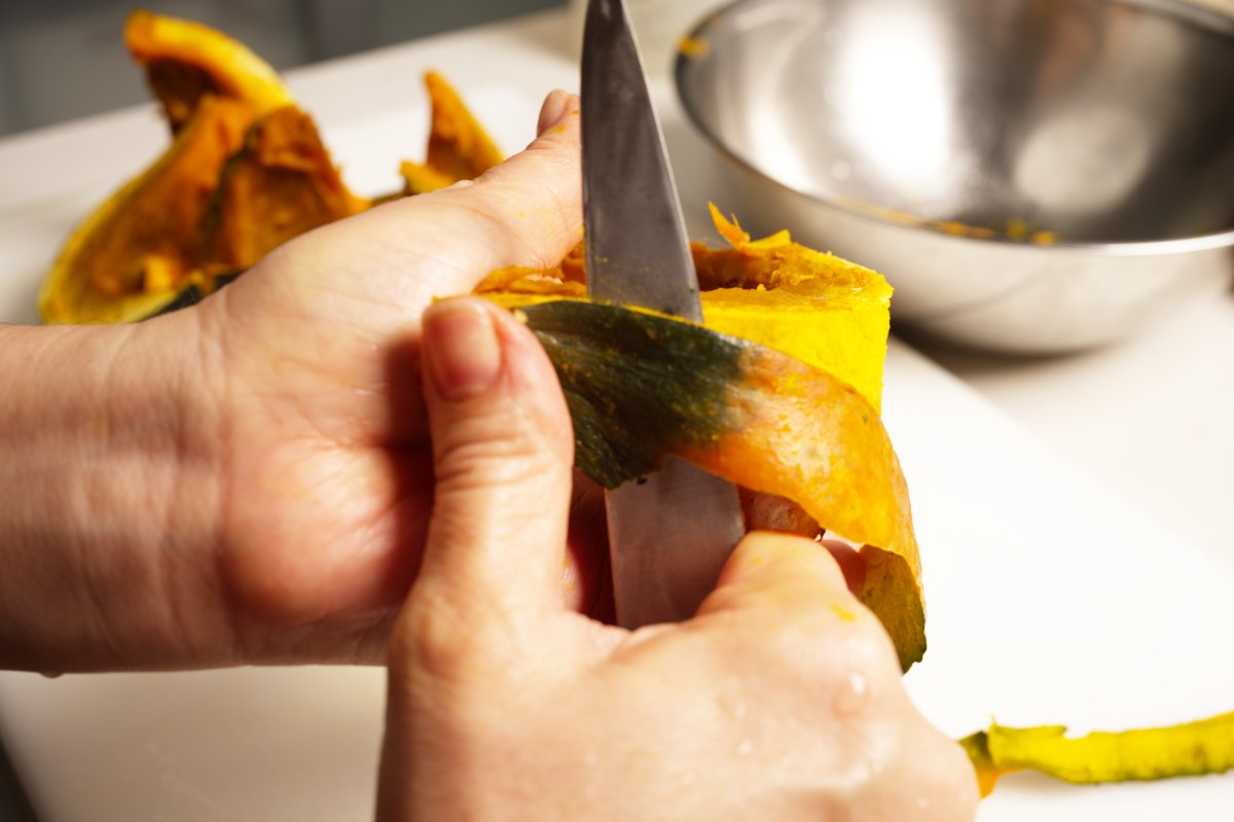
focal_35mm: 44
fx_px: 1508
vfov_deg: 30.5
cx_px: 617
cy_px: 411
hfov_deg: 44.5
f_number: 8
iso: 250
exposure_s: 1/400
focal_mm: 44
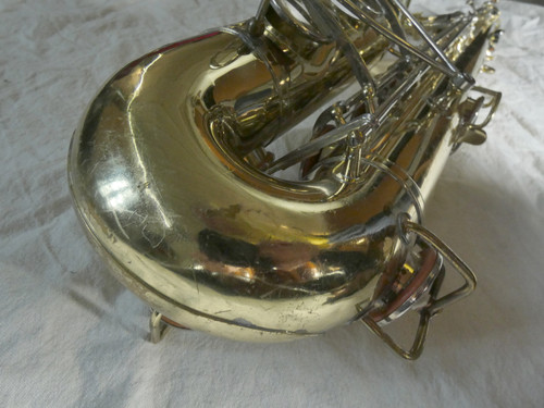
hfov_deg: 81.7
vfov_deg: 66.0
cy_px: 204
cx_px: 272
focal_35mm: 20
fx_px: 314
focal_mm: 3.6
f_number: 2.8
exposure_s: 1/50
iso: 200
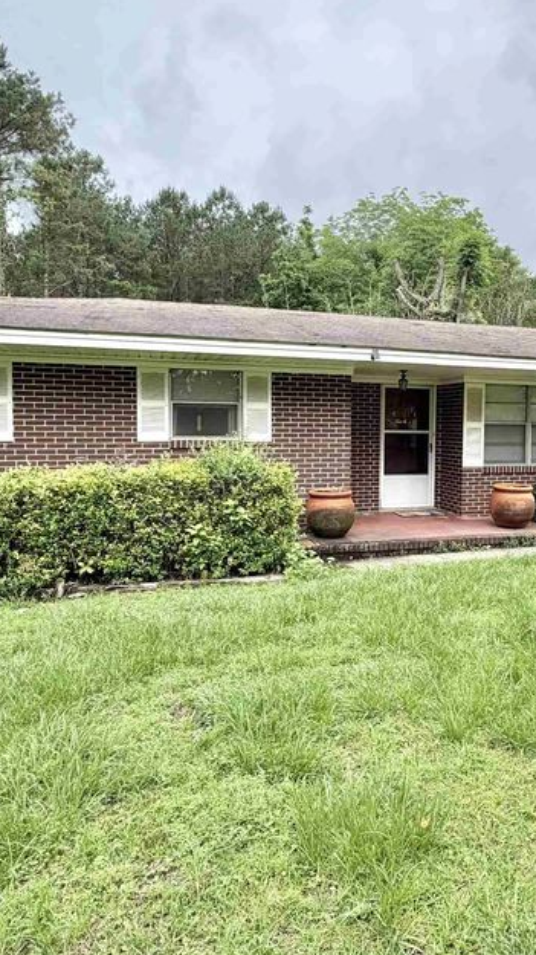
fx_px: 632
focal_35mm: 25
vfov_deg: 74.0
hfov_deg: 44.9
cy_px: 455
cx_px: 376
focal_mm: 2.22
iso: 50
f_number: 2.2
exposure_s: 1/502
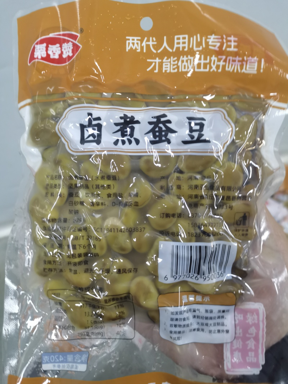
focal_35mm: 27
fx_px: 300
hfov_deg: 51.3
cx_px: 144
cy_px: 192
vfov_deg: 65.3
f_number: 1.9
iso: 500
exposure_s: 1/33.3
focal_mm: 5.58
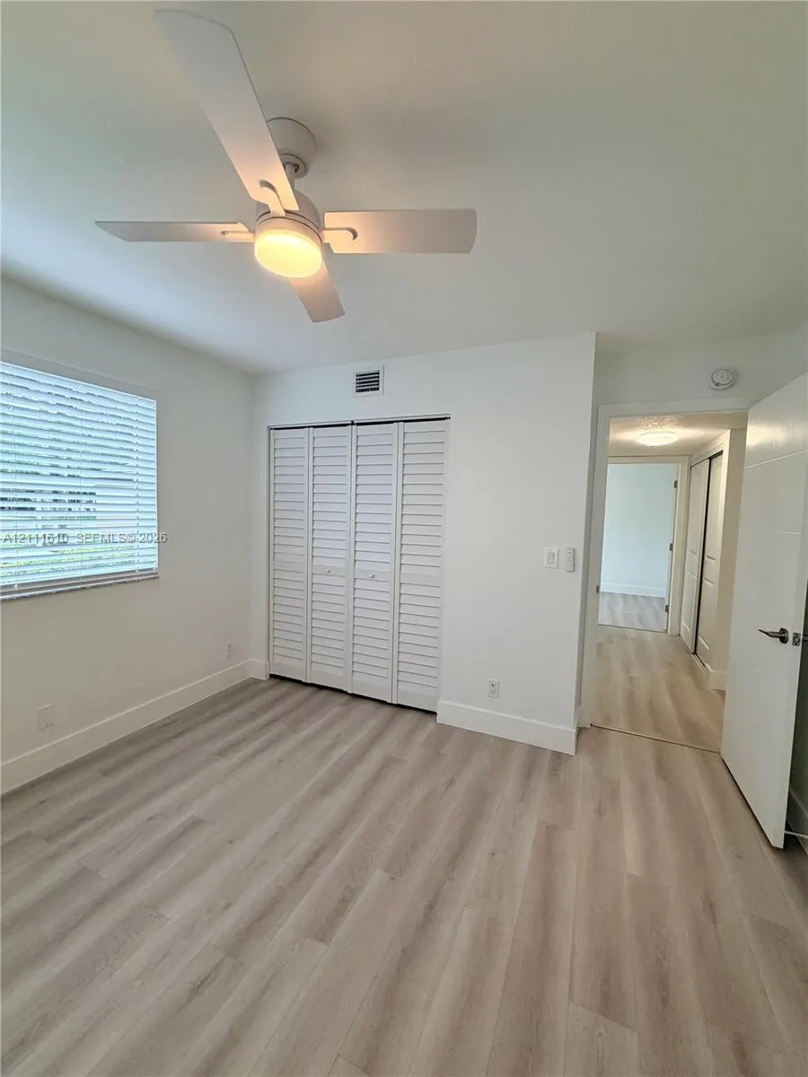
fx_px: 436
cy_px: 538
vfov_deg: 102.1
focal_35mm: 14
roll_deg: -0.9
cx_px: 404
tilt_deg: -3.3
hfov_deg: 85.7
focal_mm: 2.22
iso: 160
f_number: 2.2
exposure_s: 1/111
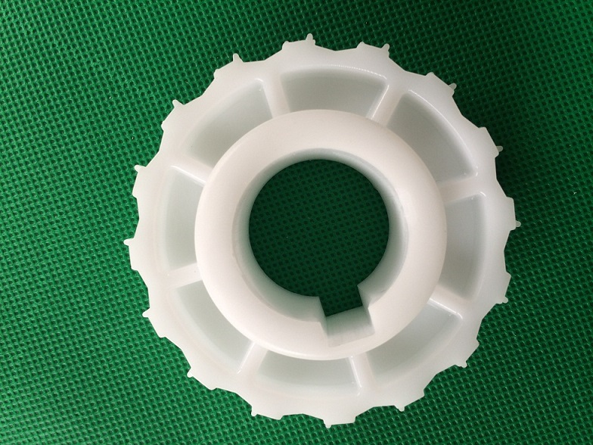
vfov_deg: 46.8
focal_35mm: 30
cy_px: 222
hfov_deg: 60.0
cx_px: 296
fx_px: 514
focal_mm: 4.12
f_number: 2.2
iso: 40
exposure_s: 1/50
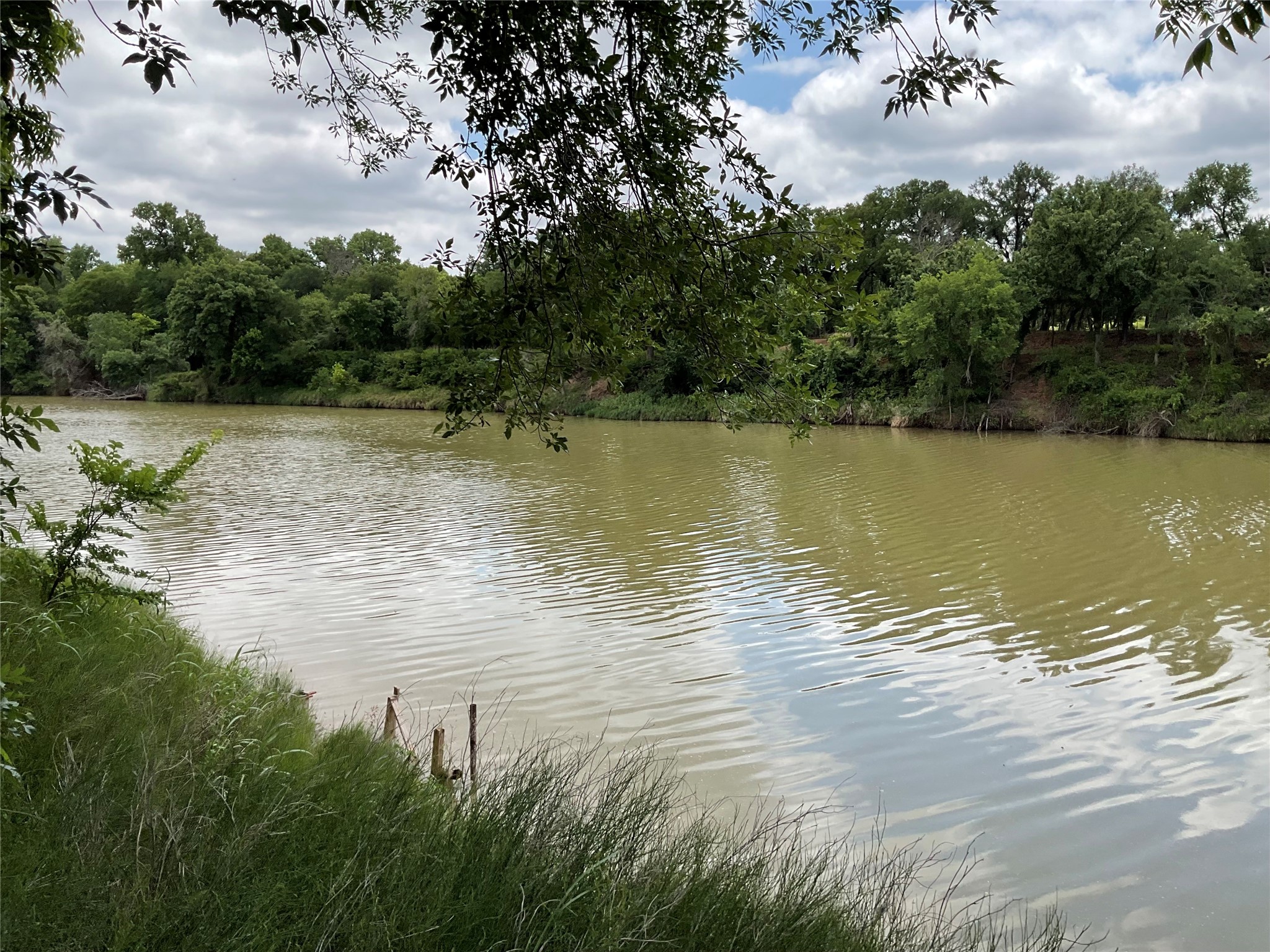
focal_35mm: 29
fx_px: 1064
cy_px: 476
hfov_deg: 61.7
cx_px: 635
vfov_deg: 48.2
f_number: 1.8
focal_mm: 3
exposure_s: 1/1451
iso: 16
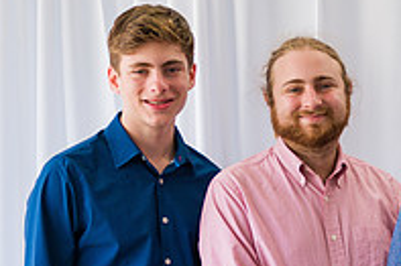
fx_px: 1814
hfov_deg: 12.3
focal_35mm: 163
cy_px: 257
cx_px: 471
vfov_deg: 8.4
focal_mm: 52
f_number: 3.2
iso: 400
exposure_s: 1/500
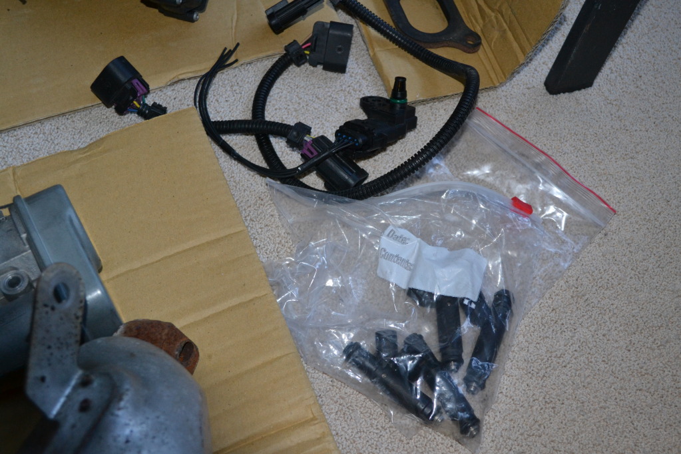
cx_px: 340
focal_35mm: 48
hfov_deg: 41.1
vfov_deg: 28.1
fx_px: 908
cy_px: 227
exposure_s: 1/60
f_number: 4.8
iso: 1100
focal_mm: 32
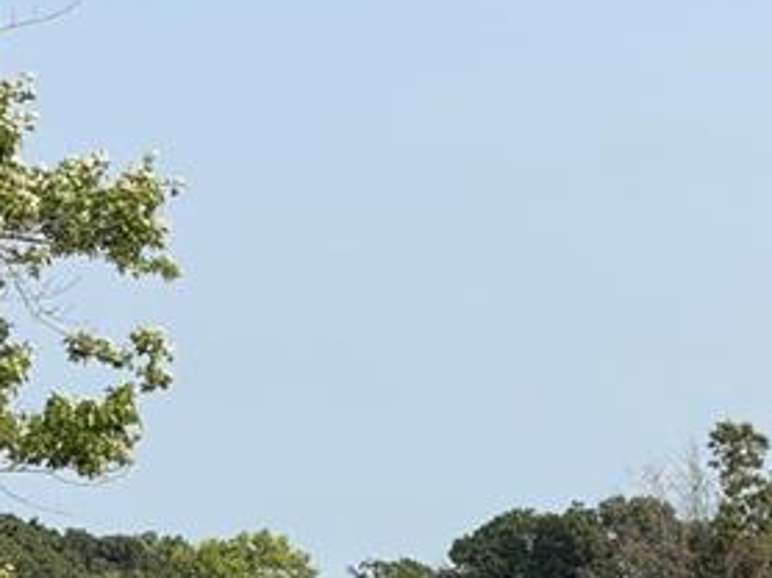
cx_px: 1130
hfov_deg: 10.8
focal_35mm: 177
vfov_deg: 8.3
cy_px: 606
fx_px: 3944
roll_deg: +0.5
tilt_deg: +0.0
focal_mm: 6.76
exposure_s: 1/3891
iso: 64
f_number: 1.78
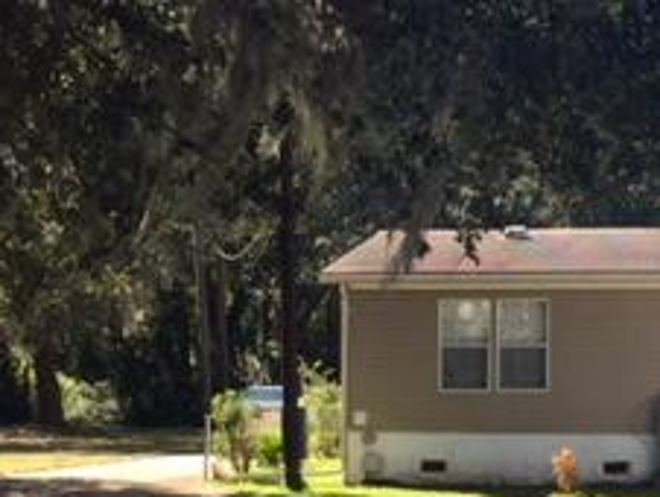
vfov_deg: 17.7
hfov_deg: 23.5
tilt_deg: -3.2
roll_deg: -1.0
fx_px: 1565
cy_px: 468
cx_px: 505
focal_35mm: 82
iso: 32
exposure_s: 1/430
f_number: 2.2
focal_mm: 4.15
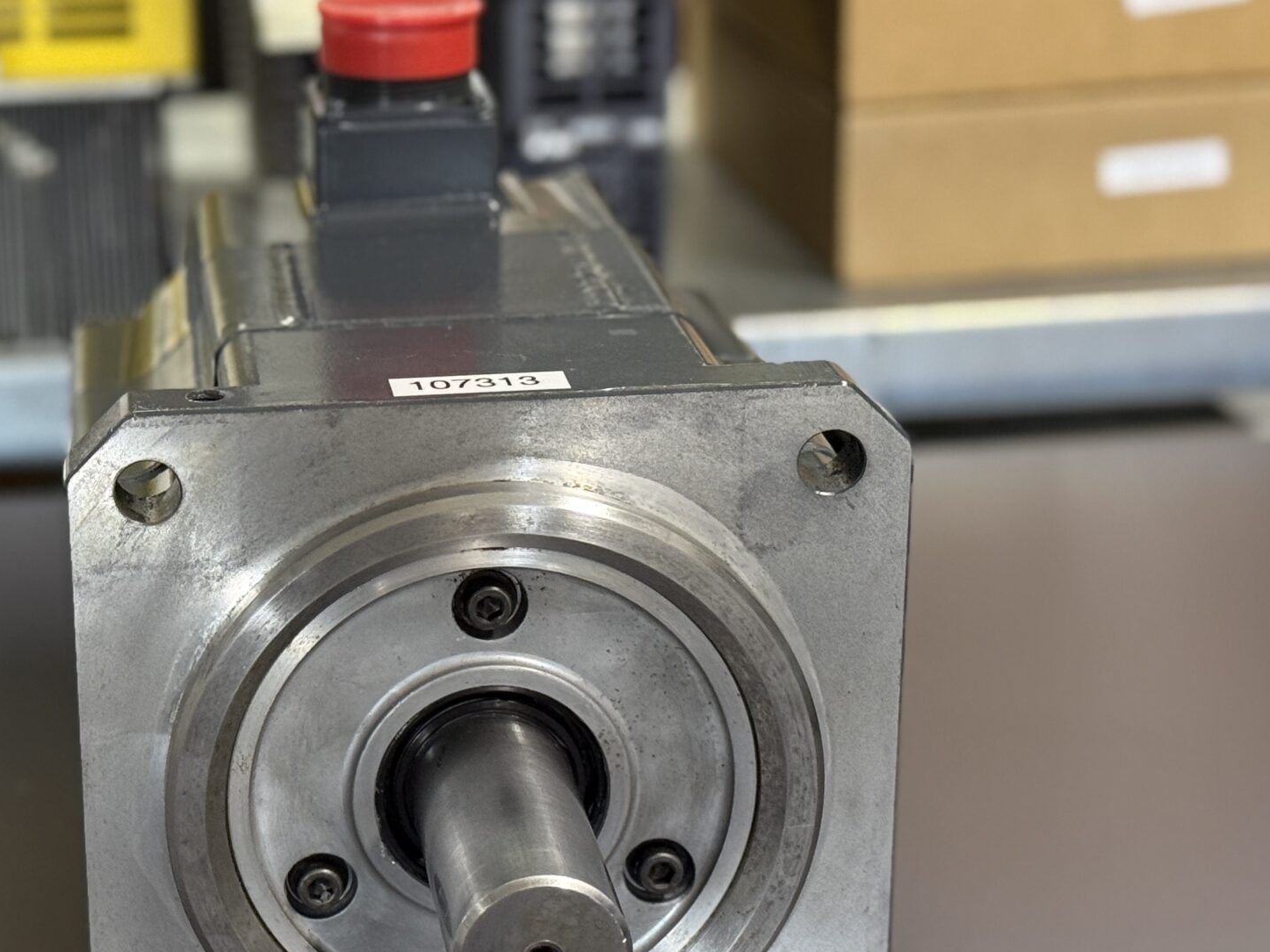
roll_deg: +2.0
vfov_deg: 17.3
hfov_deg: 22.7
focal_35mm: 85
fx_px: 3118
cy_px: 563
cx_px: 242
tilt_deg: -21.2
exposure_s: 1/50
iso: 250
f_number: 1.78
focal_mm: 6.76
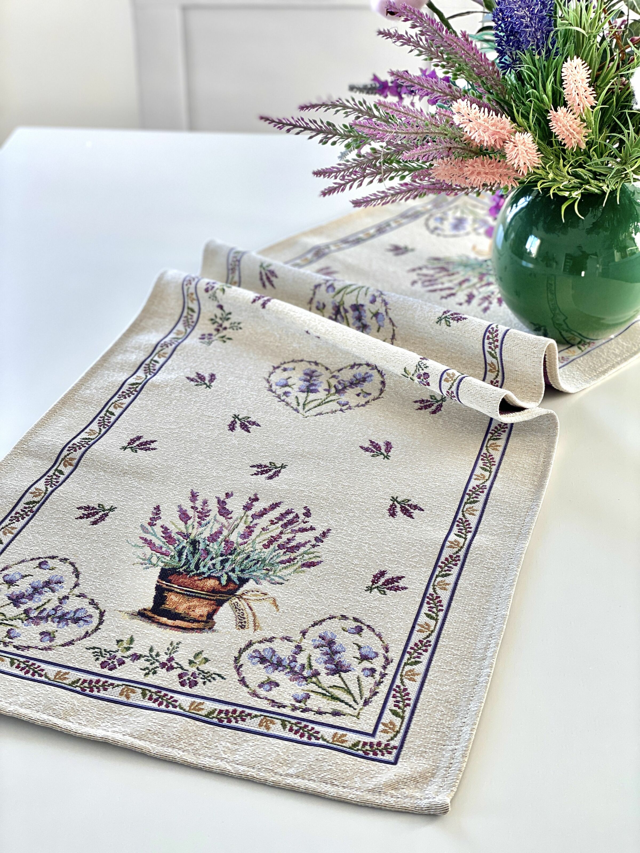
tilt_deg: -31.4
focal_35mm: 52
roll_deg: -0.6
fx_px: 1282
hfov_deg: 28.0
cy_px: 426
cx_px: 320
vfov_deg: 36.8
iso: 25
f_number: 2
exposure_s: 1/122
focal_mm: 6
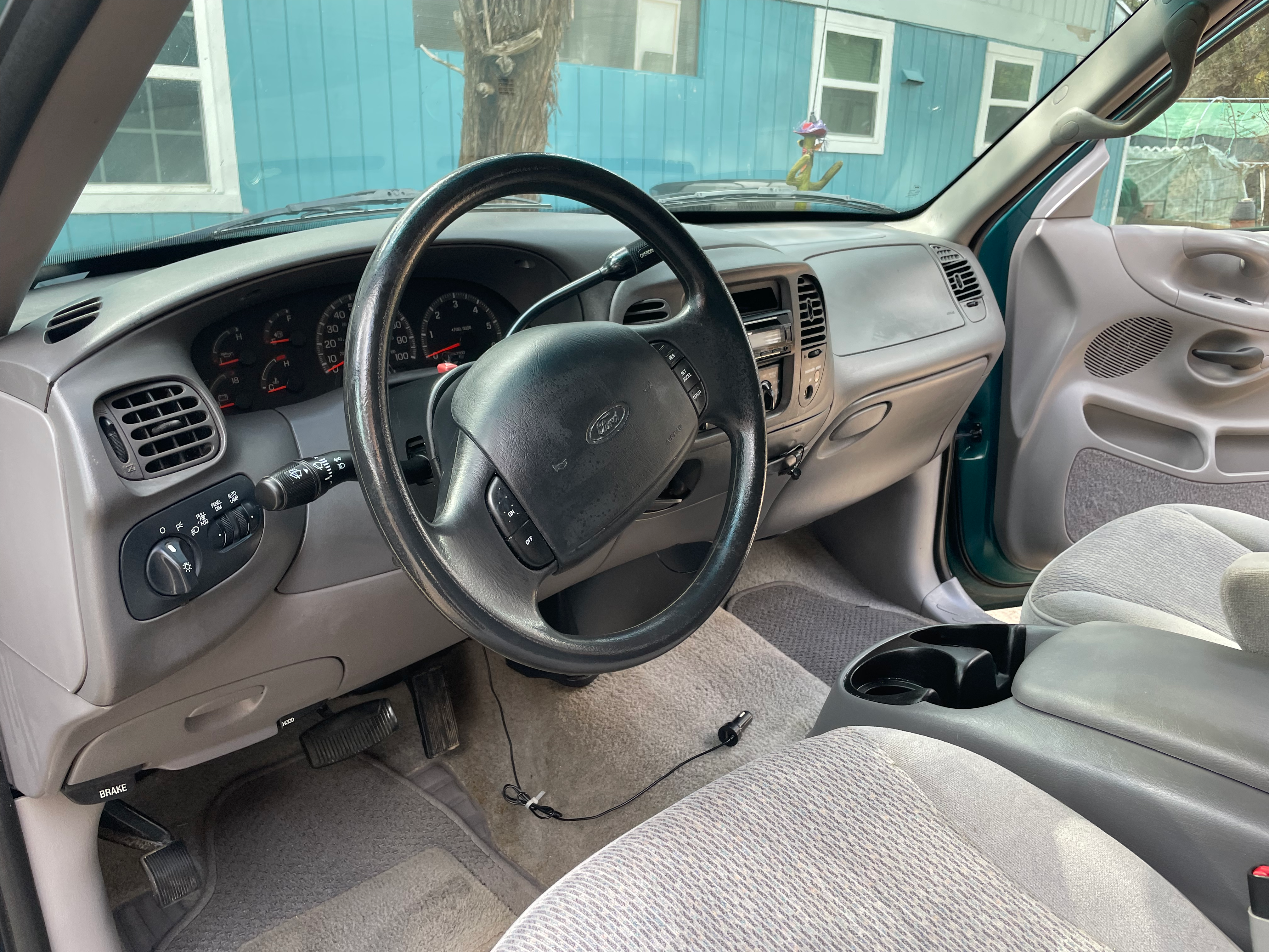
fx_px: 953
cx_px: 634
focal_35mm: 26
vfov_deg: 53.1
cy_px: 476
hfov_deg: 67.3
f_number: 1.6
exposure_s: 1/121
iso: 50
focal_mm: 4.2
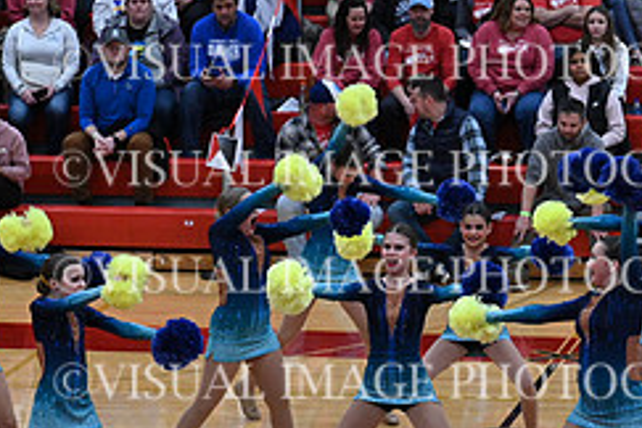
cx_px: 436
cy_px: 435
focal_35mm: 243
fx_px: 4333
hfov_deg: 8.5
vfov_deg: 5.6
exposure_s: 1/400
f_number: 4
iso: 4000
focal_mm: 102
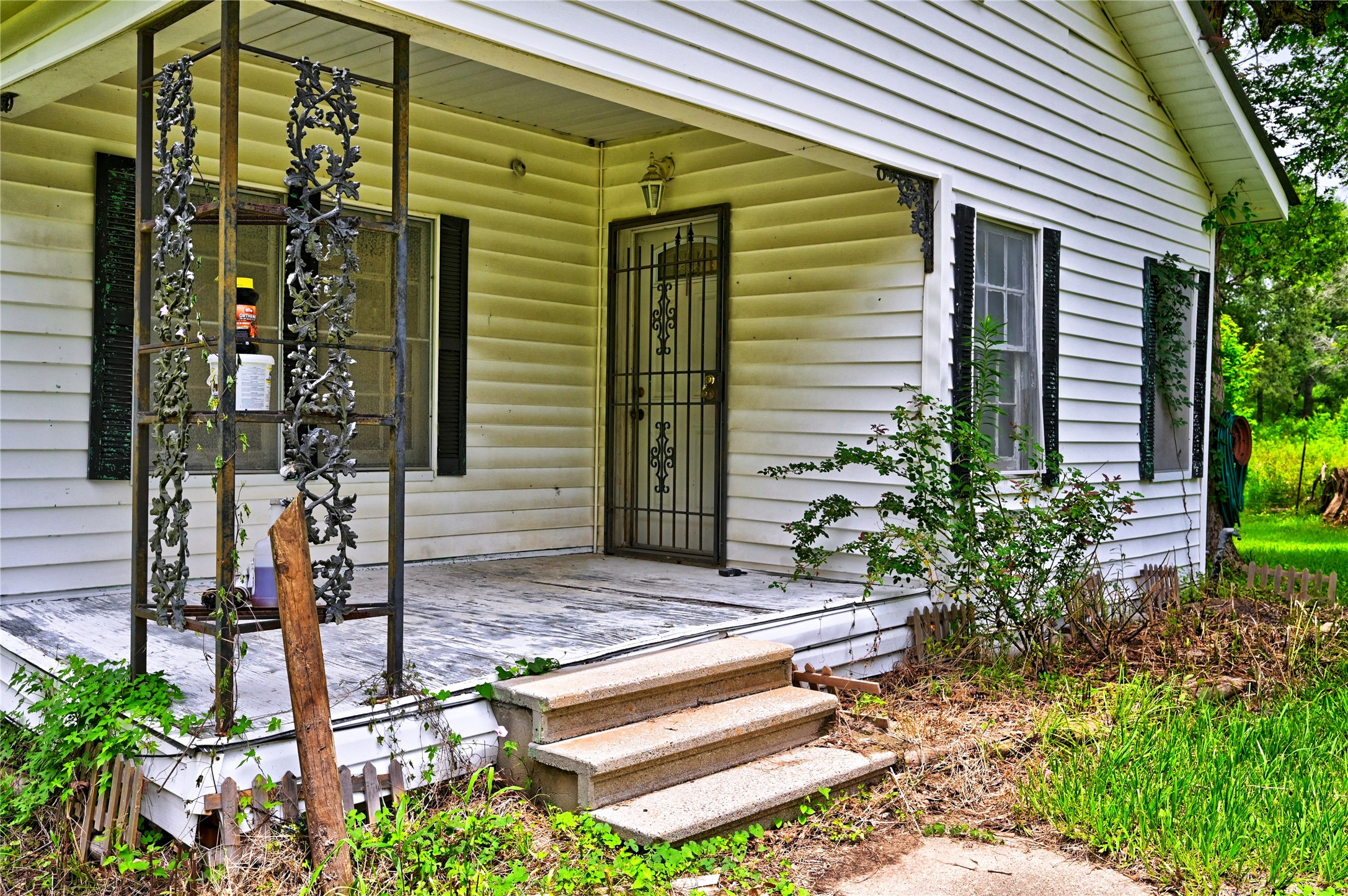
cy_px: 448
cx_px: 674
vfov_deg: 43.5
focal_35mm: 30
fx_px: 1122
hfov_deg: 62.0
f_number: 8
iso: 400
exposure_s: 1/500
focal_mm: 30
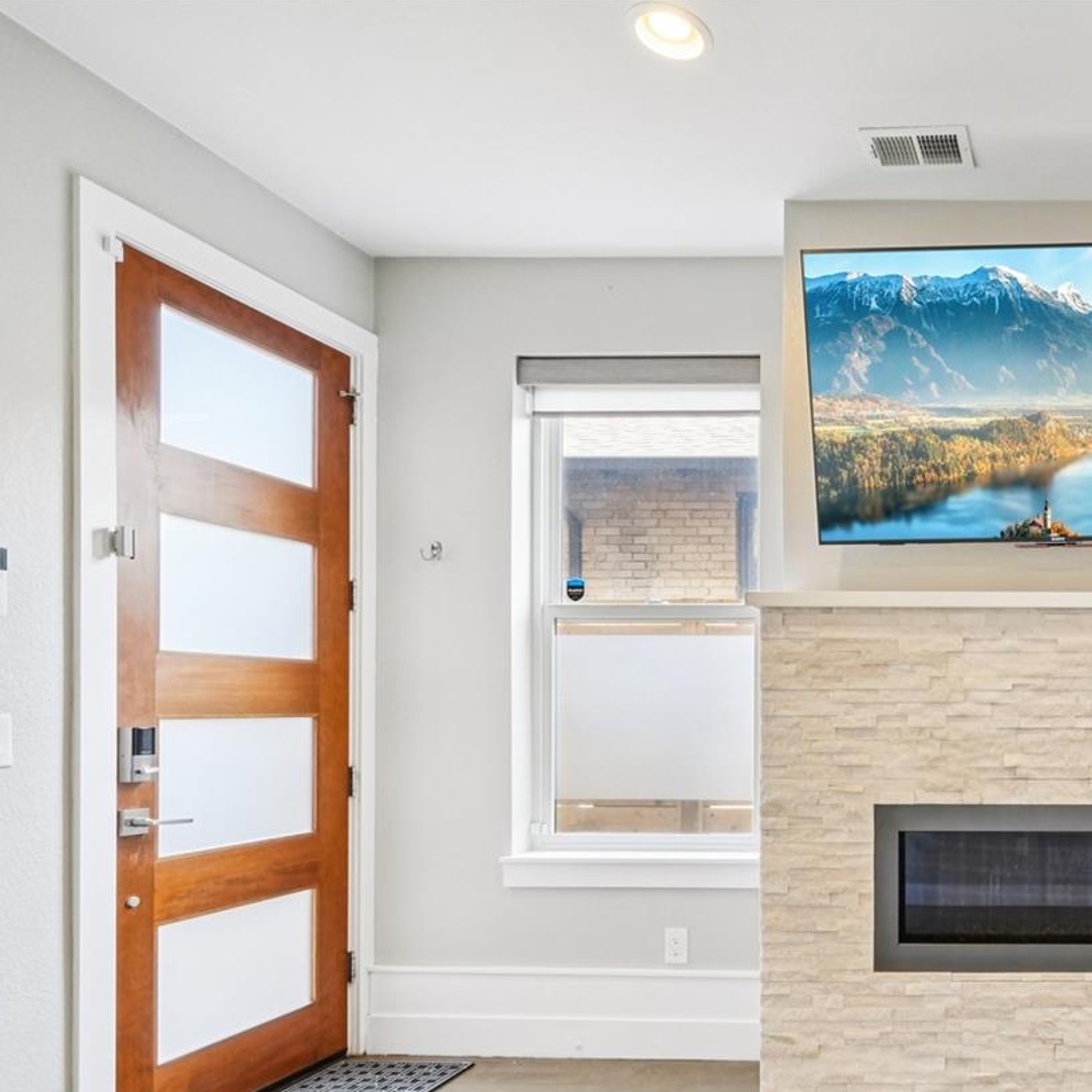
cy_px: 708
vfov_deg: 61.7
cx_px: 1038
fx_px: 892
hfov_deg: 52.8
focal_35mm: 25
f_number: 8
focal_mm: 10
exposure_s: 1/15
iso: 800
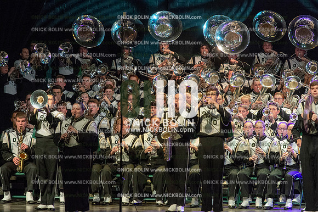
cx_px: 159
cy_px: 106
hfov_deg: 9.4
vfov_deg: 6.2
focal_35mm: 220
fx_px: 1942
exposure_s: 1/320
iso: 8000
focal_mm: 220
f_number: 5.6
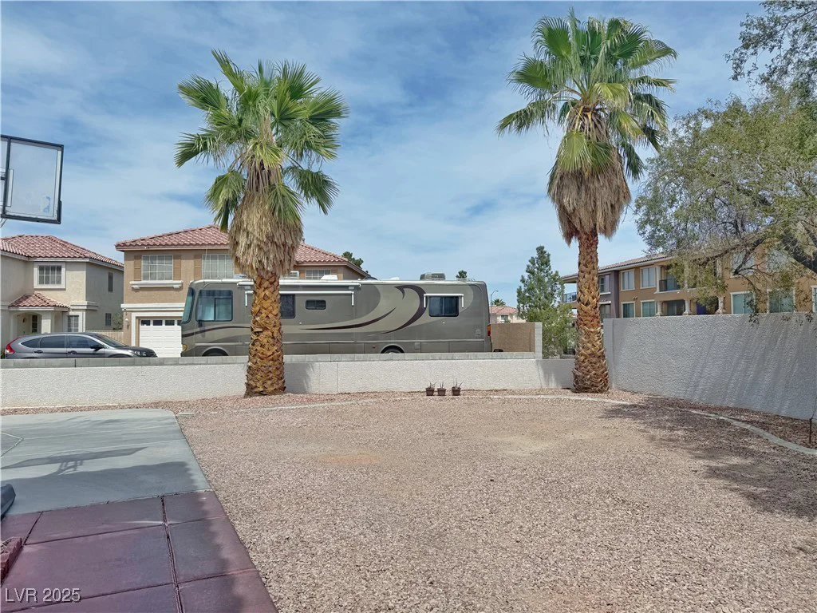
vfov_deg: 56.8
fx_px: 566
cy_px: 306
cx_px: 408
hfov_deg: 71.6
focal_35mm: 24
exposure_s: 1/9091
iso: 80
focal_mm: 6.76
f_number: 1.78
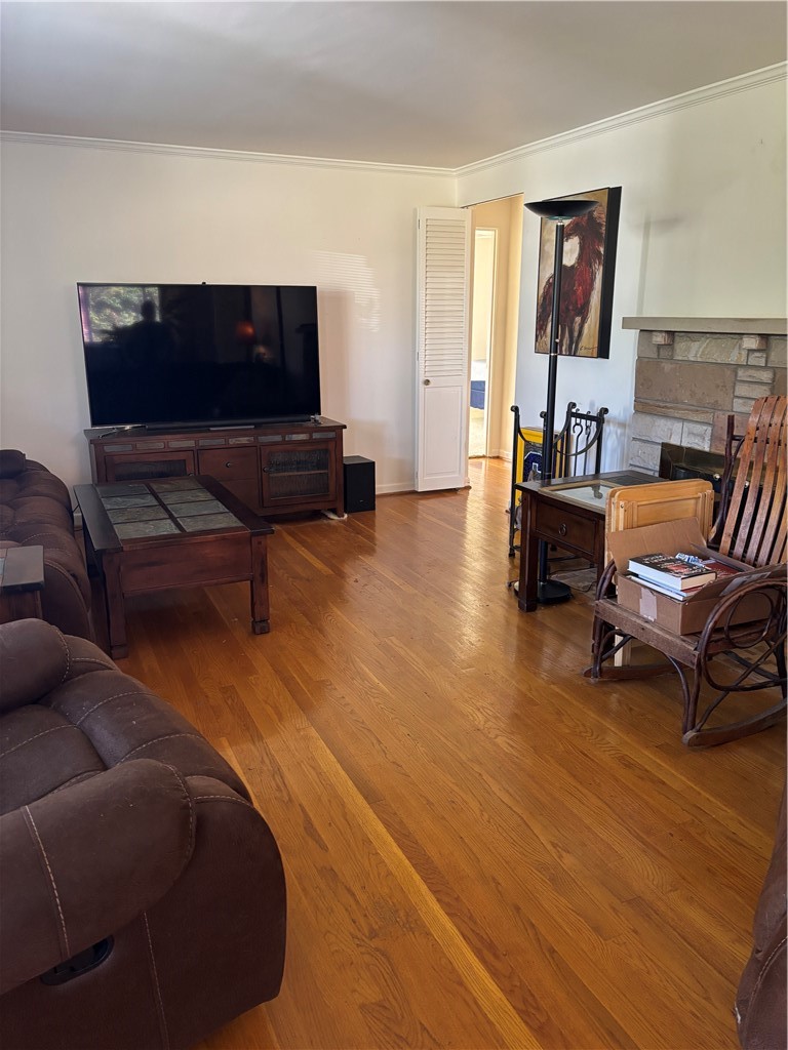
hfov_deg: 53.1
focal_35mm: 26
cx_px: 394
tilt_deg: -14.8
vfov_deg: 67.3
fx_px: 789
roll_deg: -1.4
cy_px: 525
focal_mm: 5.96
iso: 320
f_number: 1.6
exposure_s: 1/60
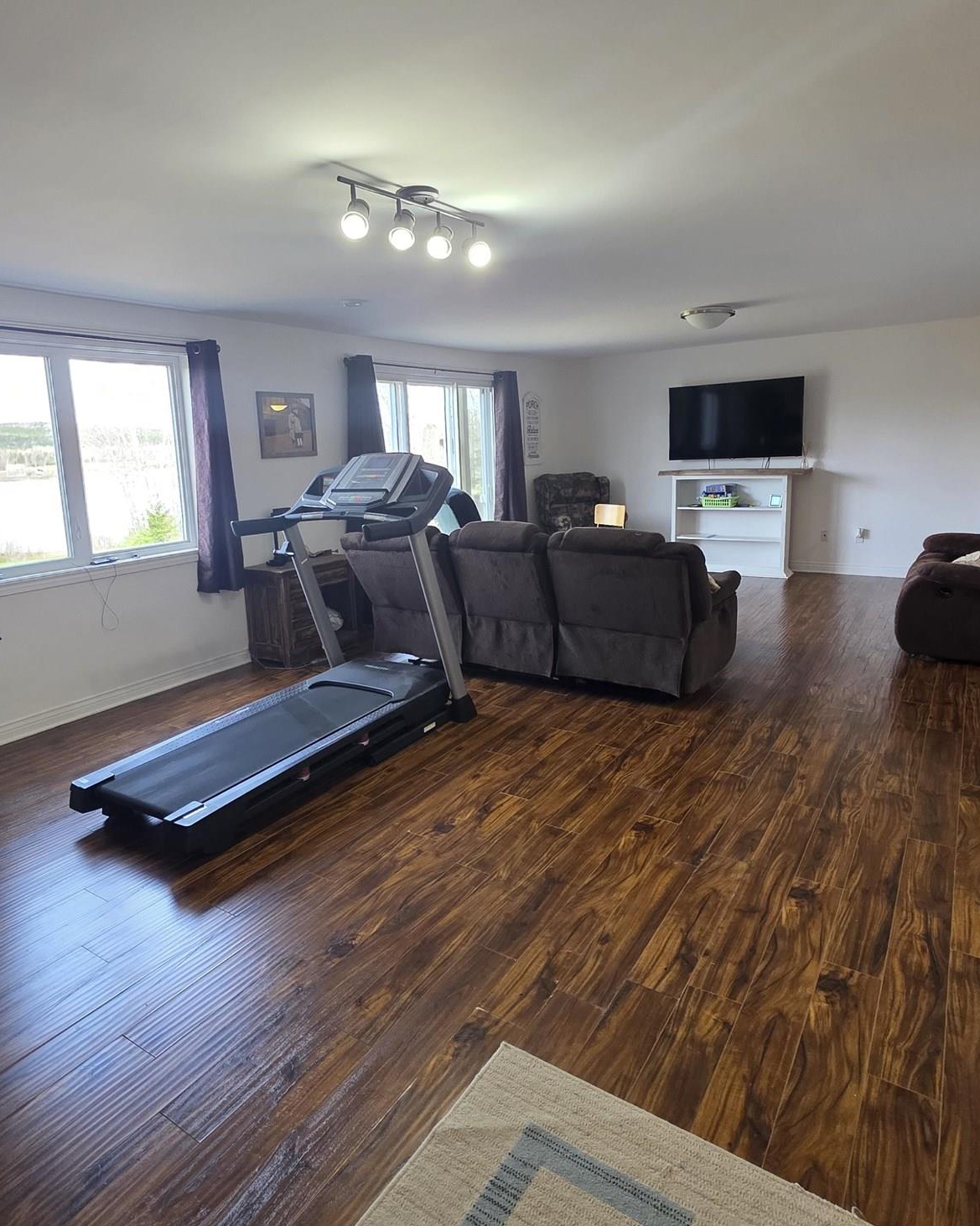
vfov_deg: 80.3
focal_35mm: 20
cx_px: 424
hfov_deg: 67.8
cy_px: 577
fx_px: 725
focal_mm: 2.2
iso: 200
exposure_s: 1/120
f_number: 1.9
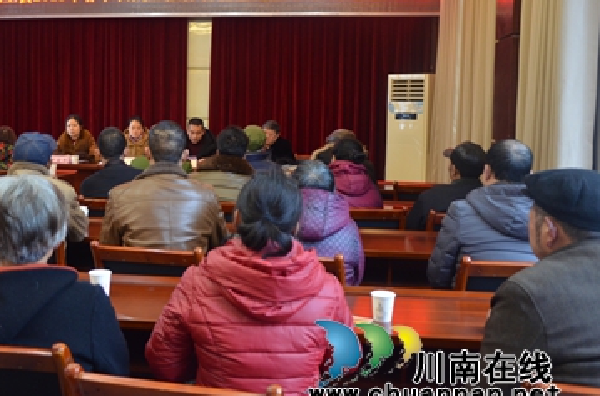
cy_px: 160
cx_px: 192
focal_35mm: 46
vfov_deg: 29.0
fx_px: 764
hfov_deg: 42.2
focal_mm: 22
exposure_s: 1/30
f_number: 3.8
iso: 900
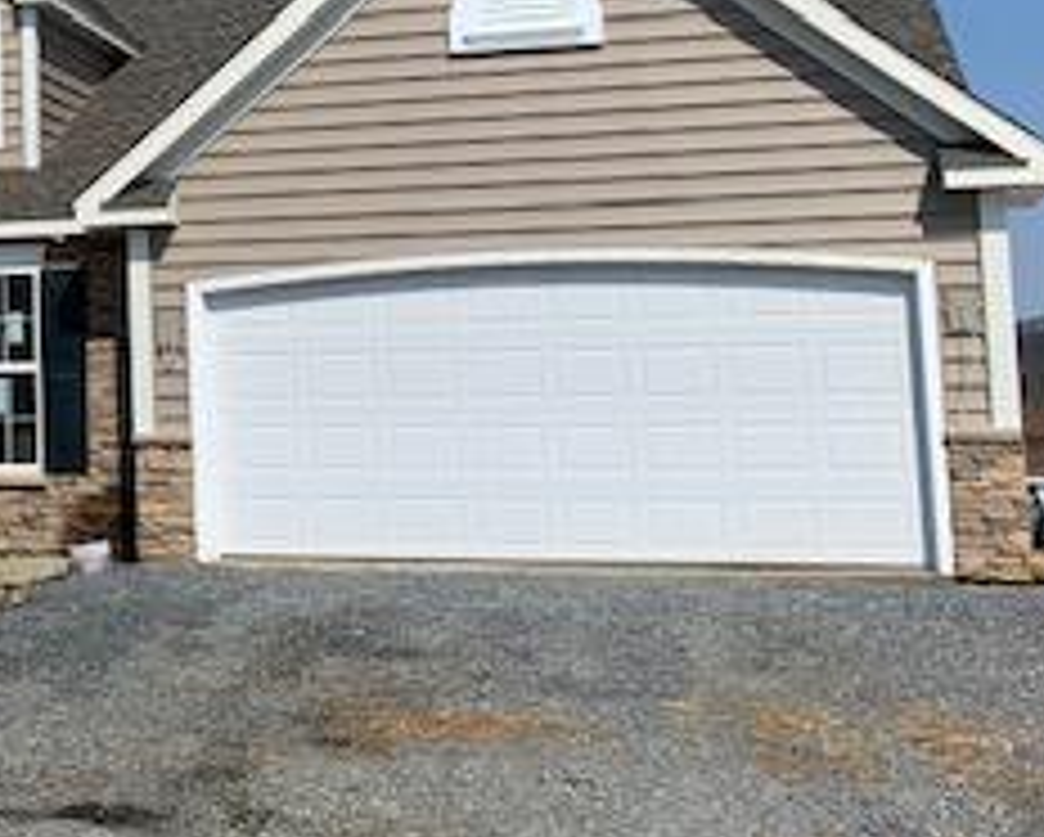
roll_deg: +1.5
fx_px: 2165
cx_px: -108
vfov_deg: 21.7
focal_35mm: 70
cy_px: 194
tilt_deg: +9.1
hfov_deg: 25.2
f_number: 1.8
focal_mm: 4.25
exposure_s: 1/5128
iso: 25
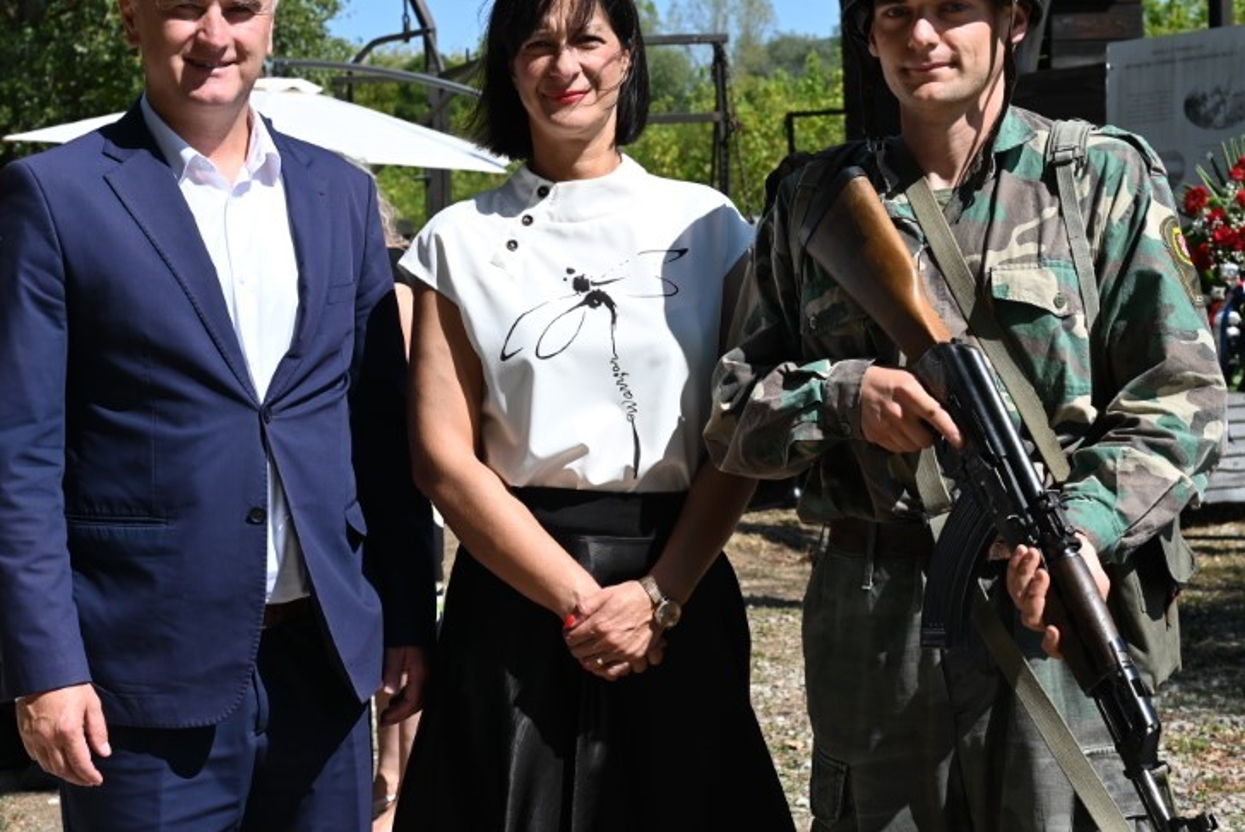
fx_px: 2353
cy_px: 467
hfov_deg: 29.6
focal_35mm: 68
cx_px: 587
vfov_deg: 20.0
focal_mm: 43
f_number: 7.1
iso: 100
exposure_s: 1/400
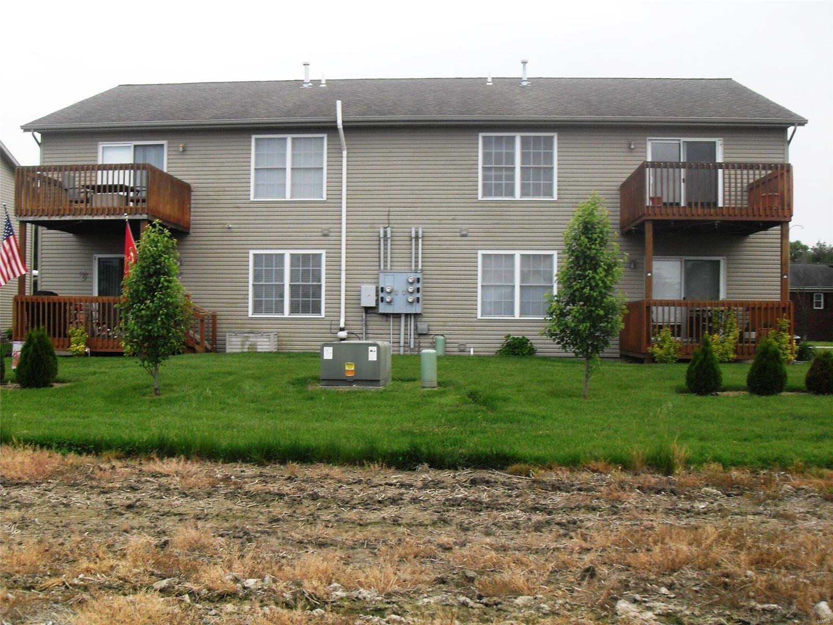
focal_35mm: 37
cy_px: 312
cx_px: 416
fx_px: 890
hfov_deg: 50.1
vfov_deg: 38.7
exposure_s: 1/60
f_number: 8.9
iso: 80
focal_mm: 6.3
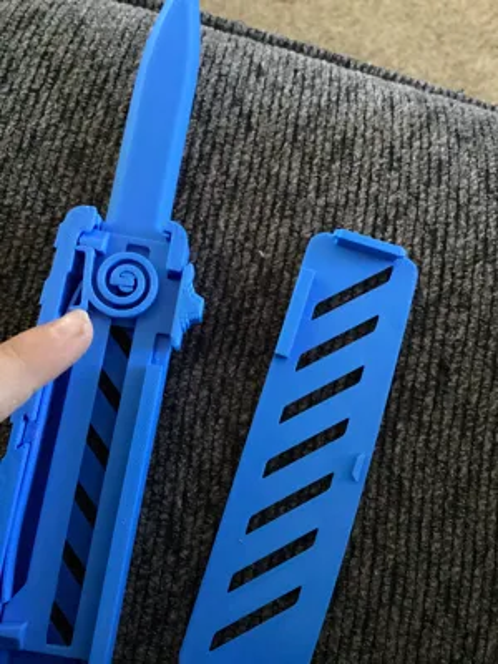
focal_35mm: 31
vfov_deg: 58.4
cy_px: 332
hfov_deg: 45.4
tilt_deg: -65.4
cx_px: 249
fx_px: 595
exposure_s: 1/17
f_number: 2.4
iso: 800
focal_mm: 3.3
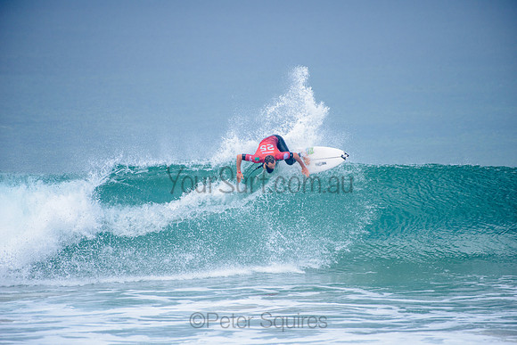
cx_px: 258
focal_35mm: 500
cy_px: 172
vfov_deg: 2.8
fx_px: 7182
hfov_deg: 4.1
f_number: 5.6
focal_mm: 500
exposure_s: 1/2000
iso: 320
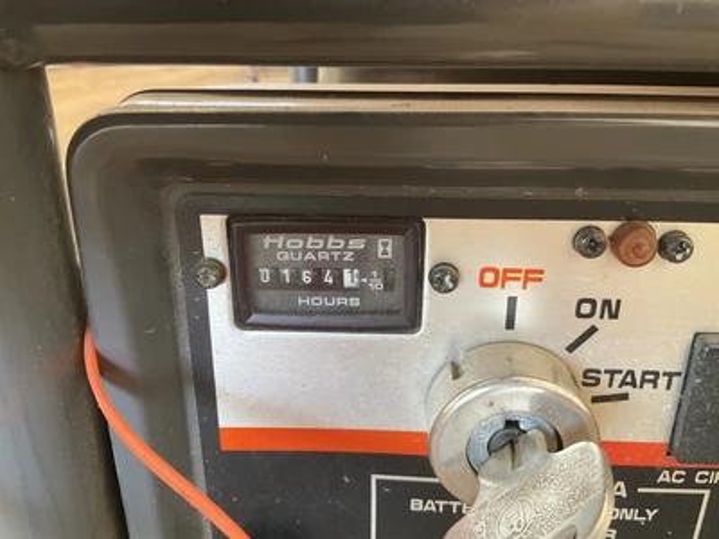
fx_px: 602
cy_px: 270
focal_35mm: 29
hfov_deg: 61.7
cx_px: 360
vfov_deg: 48.2
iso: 64
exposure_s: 1/104
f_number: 1.8
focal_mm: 3
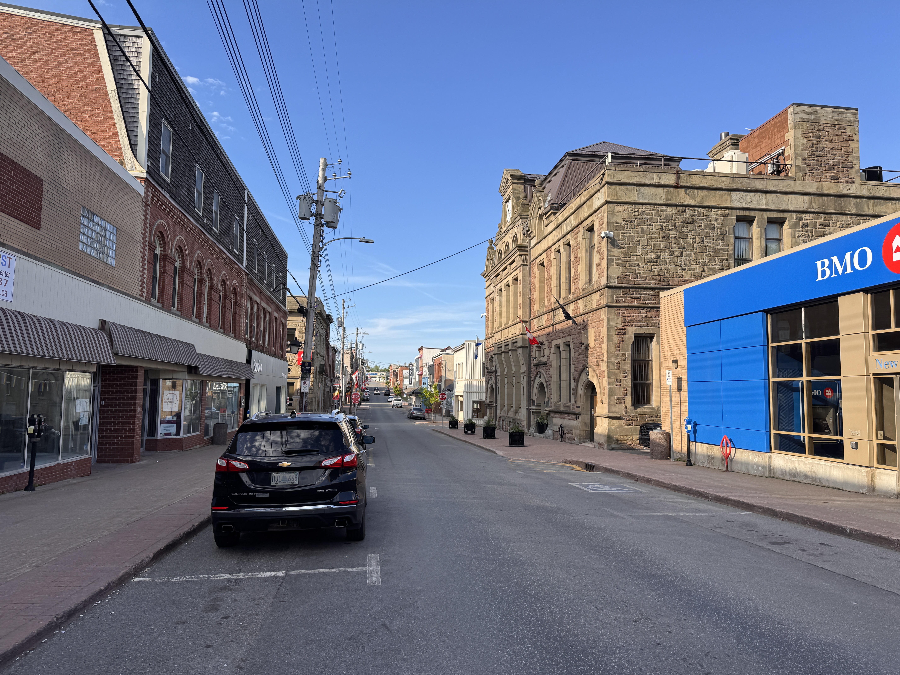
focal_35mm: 24
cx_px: 450
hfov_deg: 71.6
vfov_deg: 56.8
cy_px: 338
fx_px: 624
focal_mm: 6.76
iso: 80
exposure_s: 1/2331
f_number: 1.78
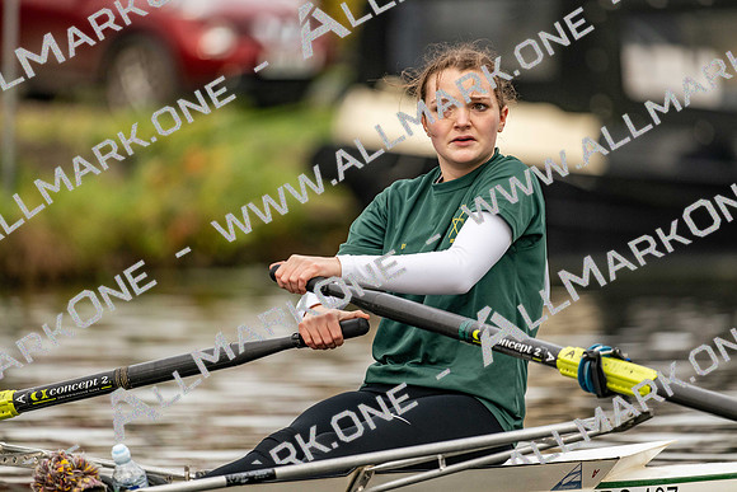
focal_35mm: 400
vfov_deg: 3.4
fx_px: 8190
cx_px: 368
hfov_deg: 5.2
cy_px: 246
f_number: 4.5
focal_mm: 400
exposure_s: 1/2500
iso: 1600
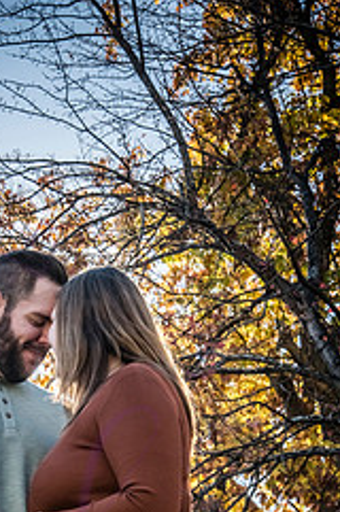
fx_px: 1648
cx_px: 34
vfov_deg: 17.5
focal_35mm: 116
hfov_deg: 11.7
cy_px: 438
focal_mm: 62
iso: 640
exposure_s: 1/160
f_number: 20
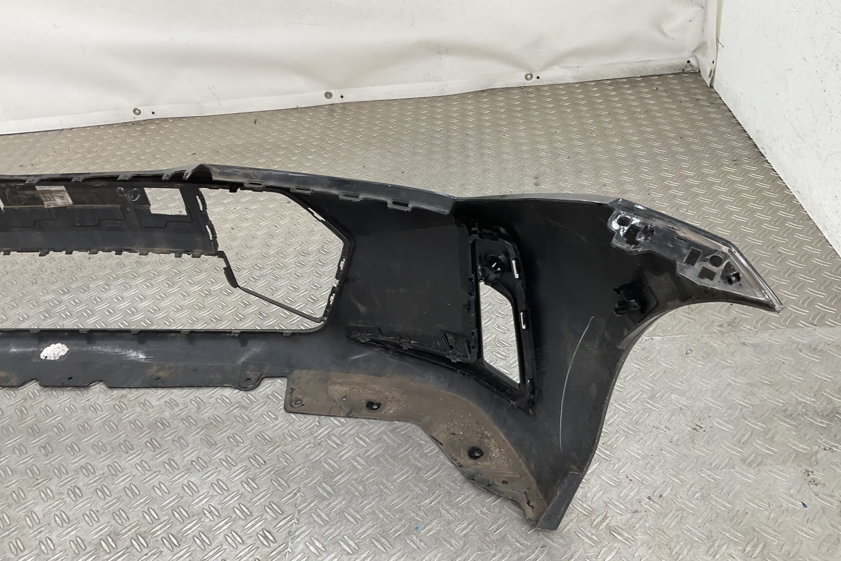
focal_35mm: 31
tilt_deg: -34.6
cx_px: 422
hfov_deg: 60.3
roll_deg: +9.2
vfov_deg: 42.3
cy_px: 296
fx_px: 724
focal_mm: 3
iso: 20
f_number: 1.8
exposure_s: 1/100
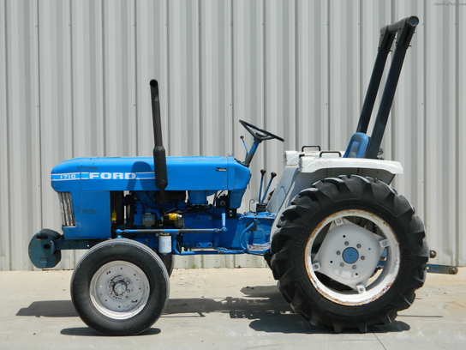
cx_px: 233
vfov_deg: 21.0
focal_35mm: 70
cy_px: 175
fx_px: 942
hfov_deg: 27.8
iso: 80
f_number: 11.4
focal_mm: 12.6
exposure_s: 1/125
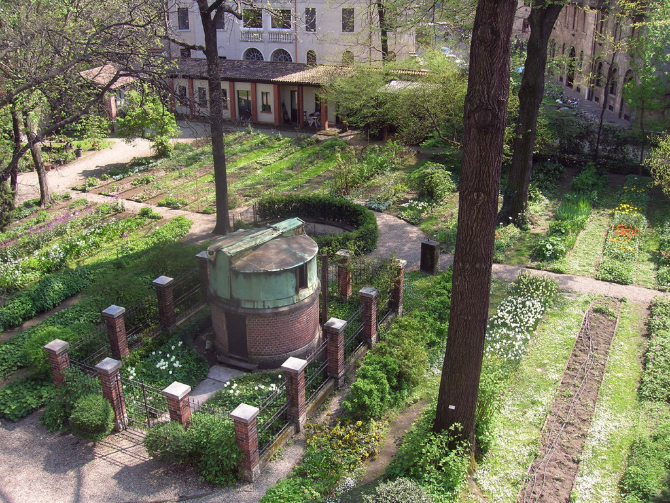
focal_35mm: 34
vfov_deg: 41.8
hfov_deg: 54.0
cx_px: 335
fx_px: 658
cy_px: 252
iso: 50
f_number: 4.9
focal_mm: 5.7
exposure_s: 1/83.7
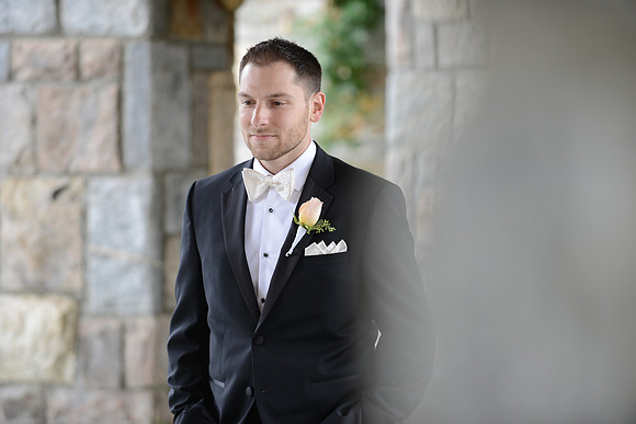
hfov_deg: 12.1
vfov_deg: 8.1
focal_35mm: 170
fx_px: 3004
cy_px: 212
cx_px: 318
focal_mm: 170
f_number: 4
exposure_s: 1/200
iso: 320
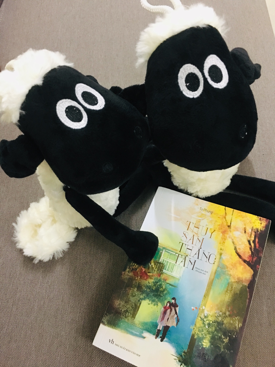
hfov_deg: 48.2
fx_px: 307
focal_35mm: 29
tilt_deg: -61.0
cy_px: 184
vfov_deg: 61.7
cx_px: 138
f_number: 2.2
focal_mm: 4.15
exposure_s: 1/8
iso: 125
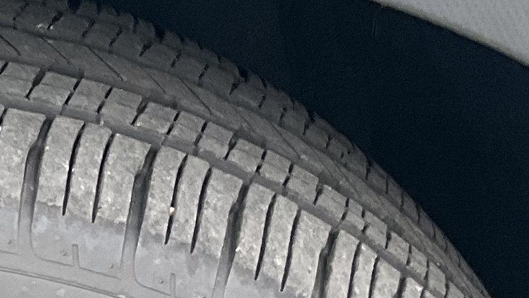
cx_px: -234
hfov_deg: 12.8
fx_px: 2258
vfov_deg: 7.1
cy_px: 738
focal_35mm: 161
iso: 32
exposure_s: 1/122
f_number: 1.8
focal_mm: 3
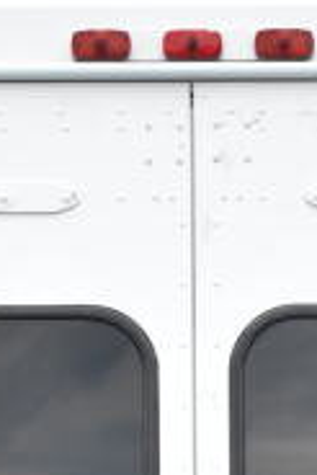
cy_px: 723
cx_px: 175
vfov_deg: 9.0
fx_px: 2940
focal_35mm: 223
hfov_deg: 6.2
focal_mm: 30
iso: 1600
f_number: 4.2
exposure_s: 1/3200
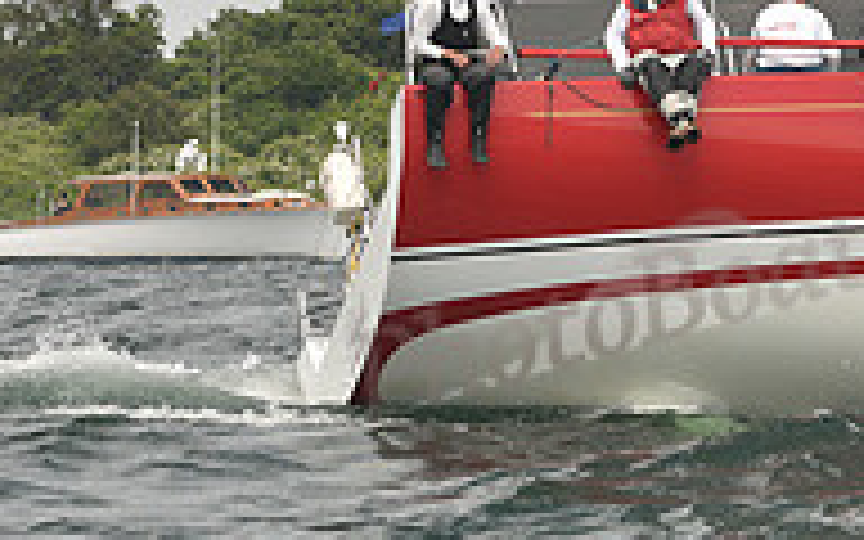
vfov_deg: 5.3
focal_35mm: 246
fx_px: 5793
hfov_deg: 8.4
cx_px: 1224
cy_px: 7
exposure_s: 1/640
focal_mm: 80
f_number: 5
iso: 250
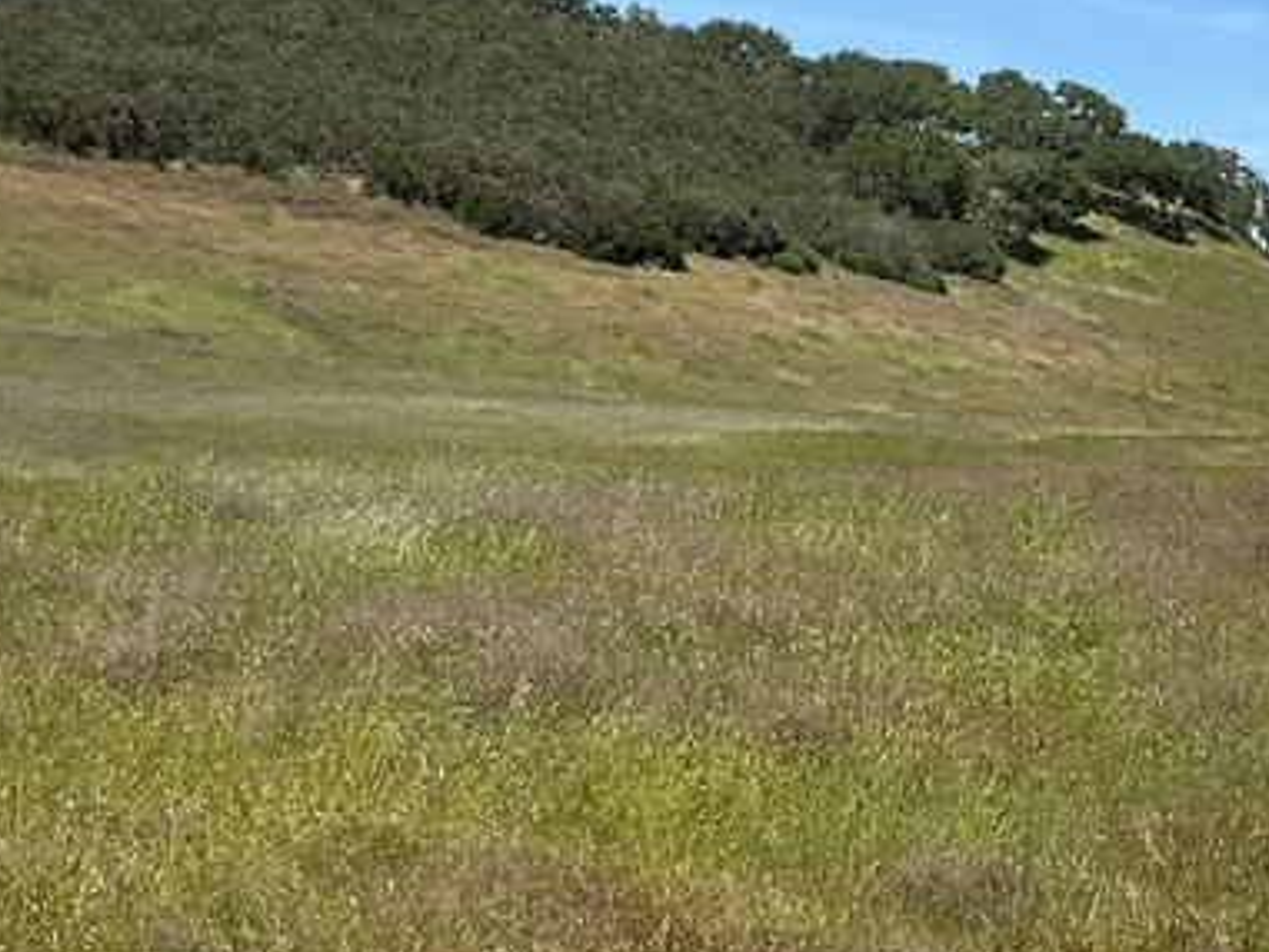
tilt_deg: +9.7
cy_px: -67
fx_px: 2860
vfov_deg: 18.3
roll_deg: -5.4
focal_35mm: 78
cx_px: 1172
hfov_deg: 24.2
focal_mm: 3
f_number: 1.8
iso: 16
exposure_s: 1/1848
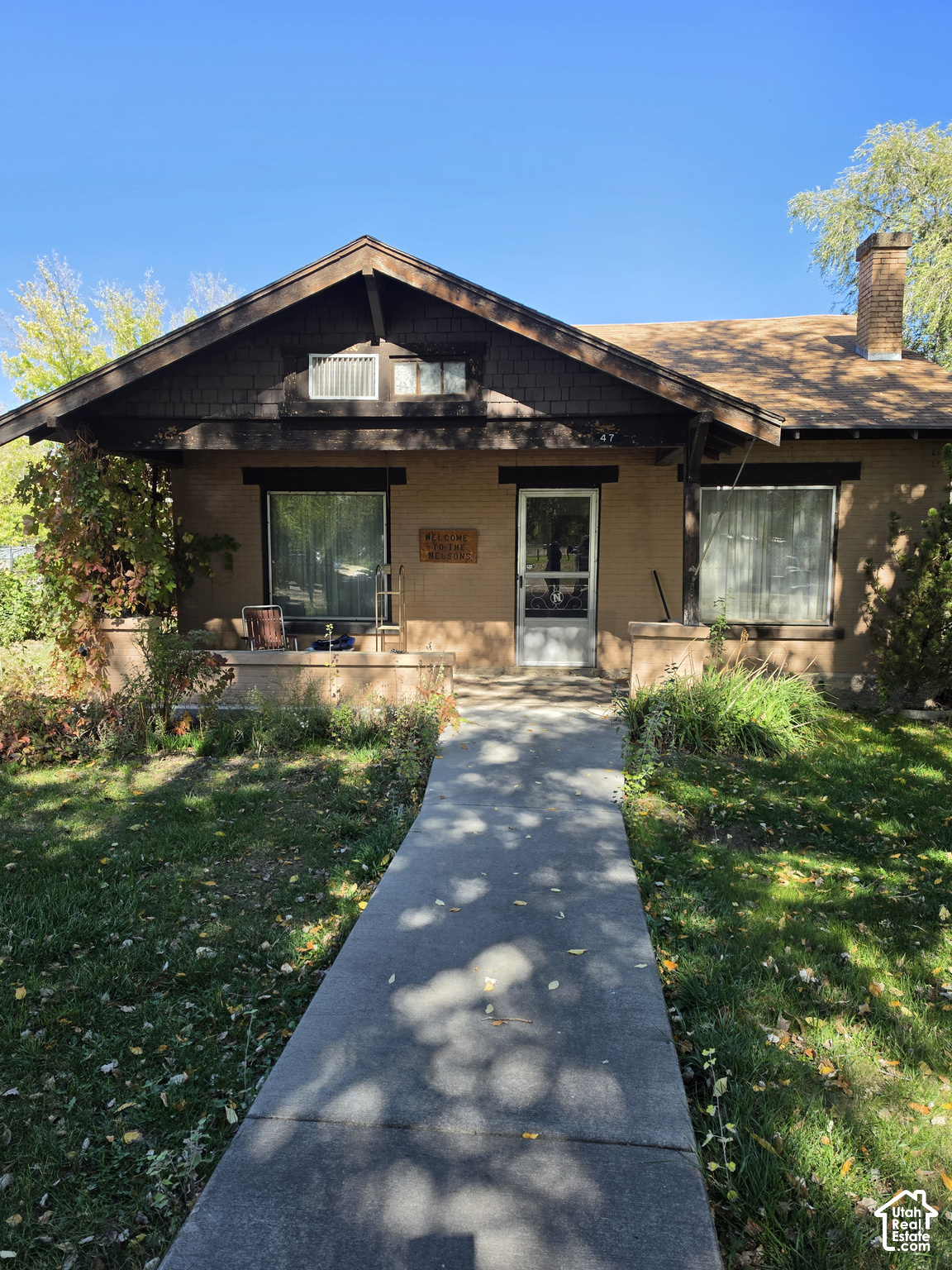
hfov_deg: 58.9
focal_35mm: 23
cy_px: 635
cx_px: 476
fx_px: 843
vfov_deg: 73.9
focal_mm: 6.5
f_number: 1.4
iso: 64
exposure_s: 1/2216
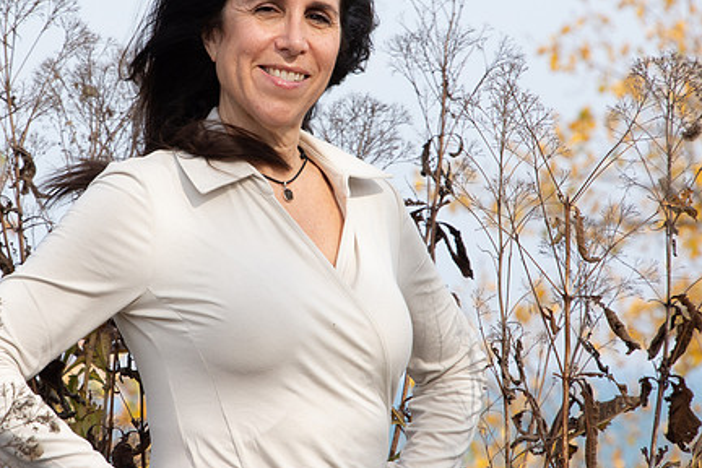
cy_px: 183
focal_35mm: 373
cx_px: 237
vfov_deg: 3.7
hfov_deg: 5.5
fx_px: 7273
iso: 640
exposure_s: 1/250
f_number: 16
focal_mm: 185
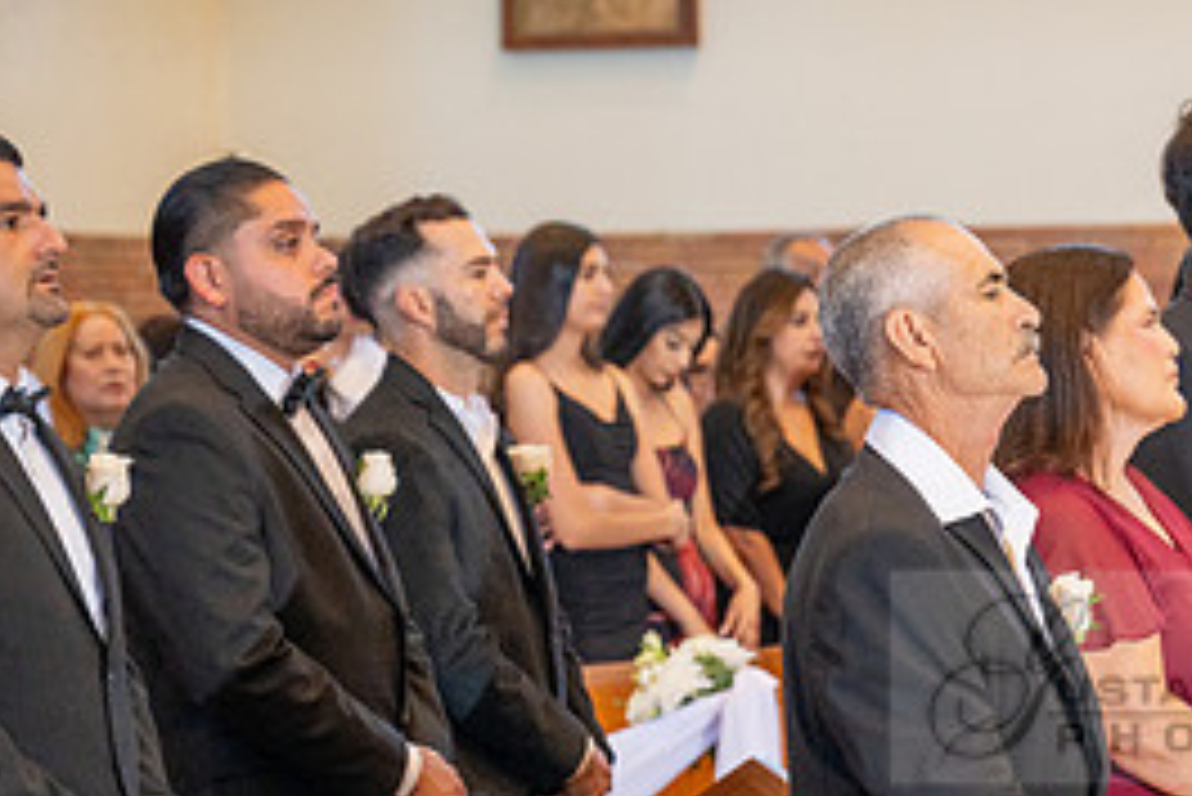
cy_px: 677
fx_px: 5069
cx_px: 1282
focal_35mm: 153
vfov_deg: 9.0
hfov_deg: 13.2
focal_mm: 70
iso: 1000
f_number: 4.5
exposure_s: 1/200
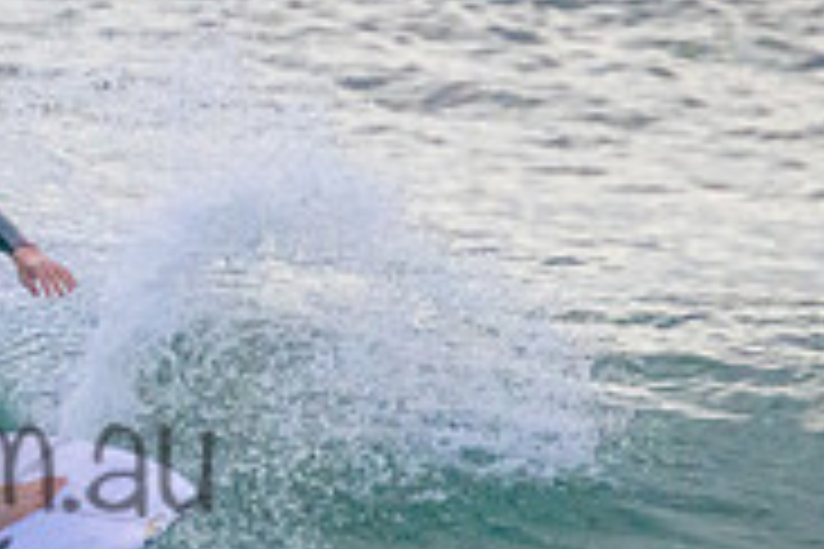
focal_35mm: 2539
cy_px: 407
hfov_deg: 0.8
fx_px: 58110
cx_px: -261
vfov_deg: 0.5
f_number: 11
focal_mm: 800
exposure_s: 1/2000
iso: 11400
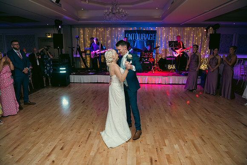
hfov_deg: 73.7
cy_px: 82
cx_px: 124
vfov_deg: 53.2
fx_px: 165
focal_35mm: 24
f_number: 3.5
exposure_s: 1/160
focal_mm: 24
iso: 800
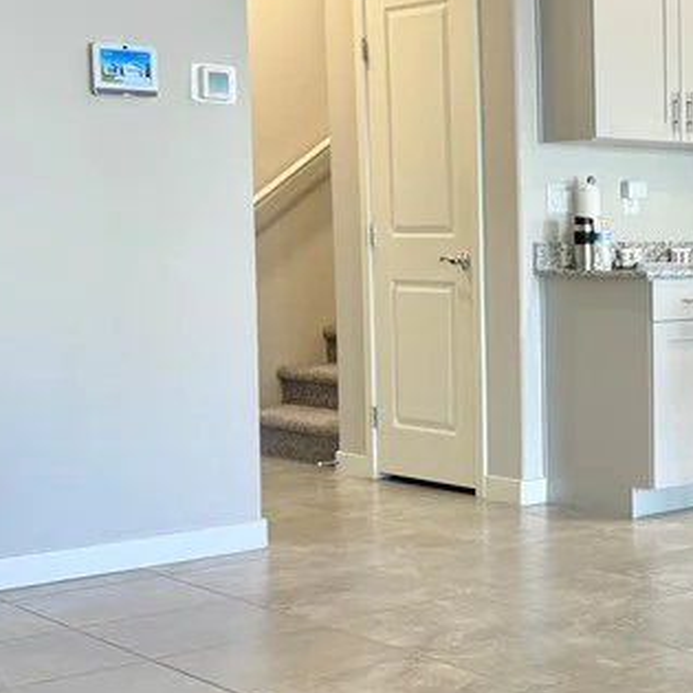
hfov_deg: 23.3
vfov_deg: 25.0
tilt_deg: -4.0
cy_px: 352
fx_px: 1563
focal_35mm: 69
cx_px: 790
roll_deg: +0.9
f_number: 1.78
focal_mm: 6.76
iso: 125
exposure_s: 1/60
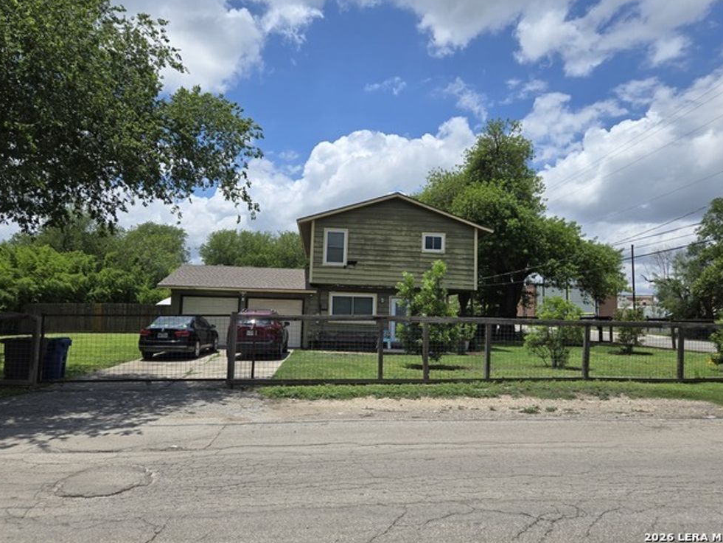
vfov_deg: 56.8
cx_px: 360
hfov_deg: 71.6
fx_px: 501
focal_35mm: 24
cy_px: 260
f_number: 1.8
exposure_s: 1/2775
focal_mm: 5.4
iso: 25
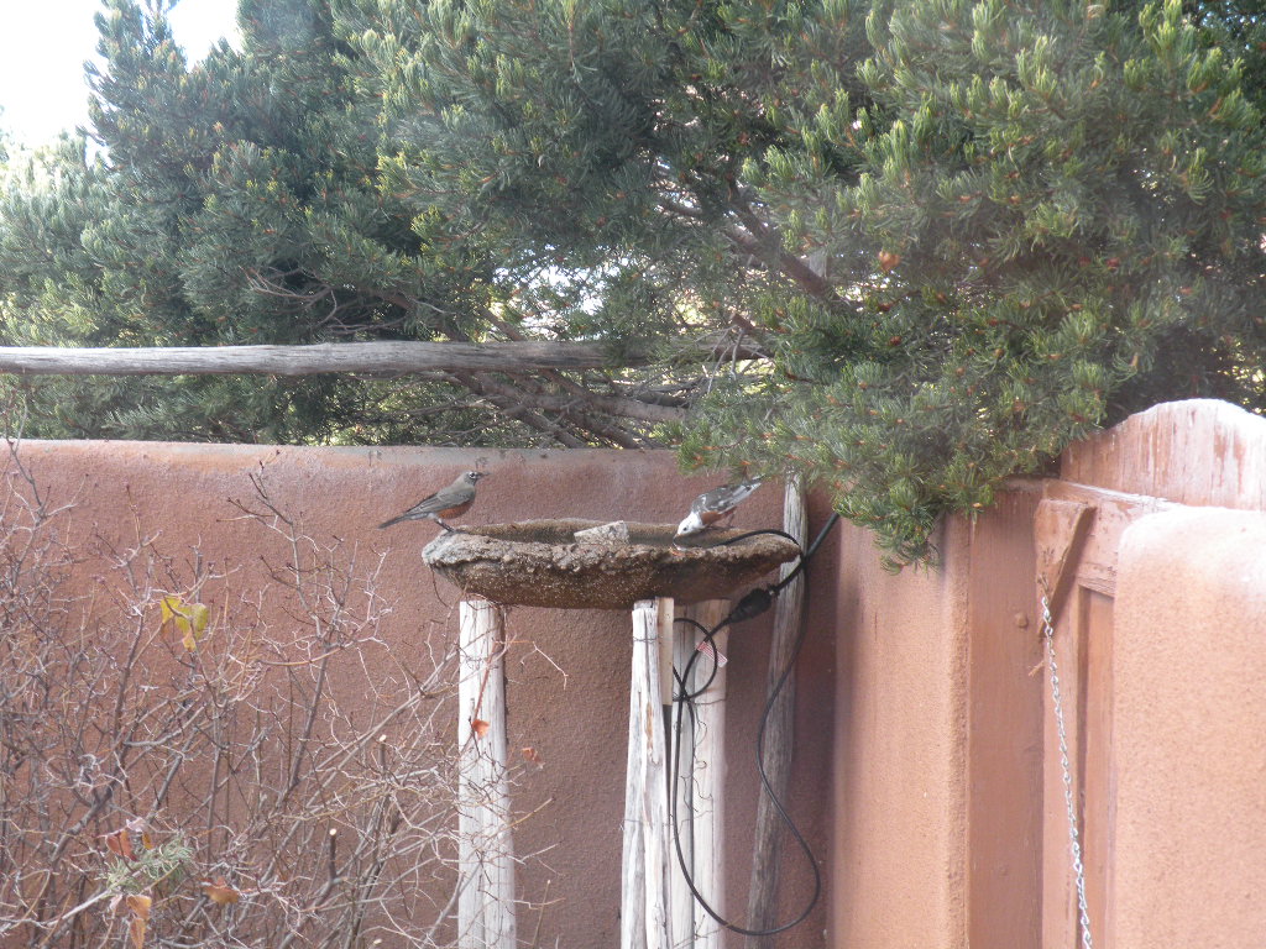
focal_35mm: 93
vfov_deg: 15.9
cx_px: 633
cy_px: 474
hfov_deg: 21.1
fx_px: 3401
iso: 150
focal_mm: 16.4
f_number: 4
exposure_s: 1/62.8
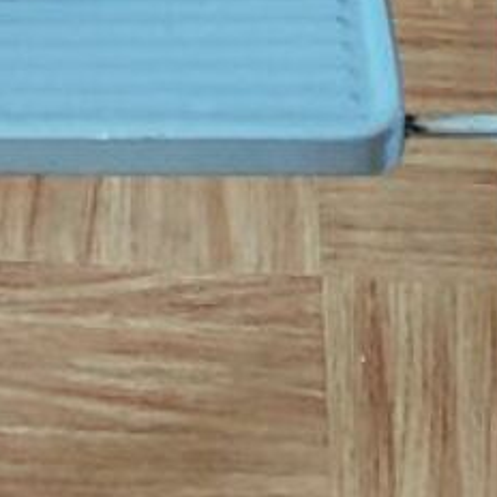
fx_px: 2144
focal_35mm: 132
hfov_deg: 13.0
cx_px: -32
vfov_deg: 11.9
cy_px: -472
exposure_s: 1/33.3
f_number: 2
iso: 160
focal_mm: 2.78
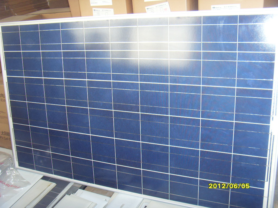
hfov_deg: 47.9
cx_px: 139
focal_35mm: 39
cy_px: 104
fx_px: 313
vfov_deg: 36.8
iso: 200
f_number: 3.5
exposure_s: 1/45
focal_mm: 6.6
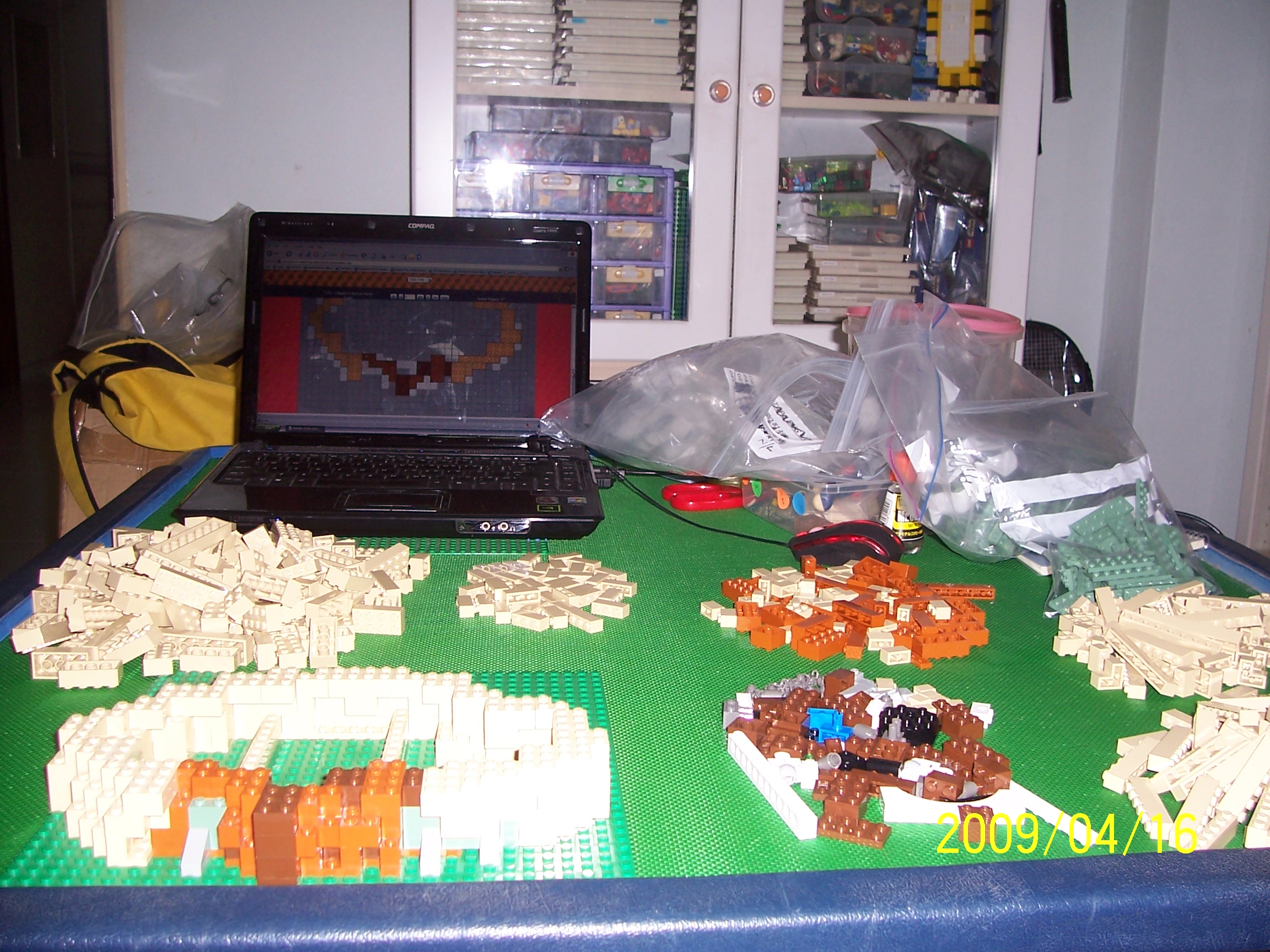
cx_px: 635
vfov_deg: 41.8
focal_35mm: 34
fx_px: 1247
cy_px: 476
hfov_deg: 54.0
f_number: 2.7
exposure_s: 1/60
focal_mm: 5.6
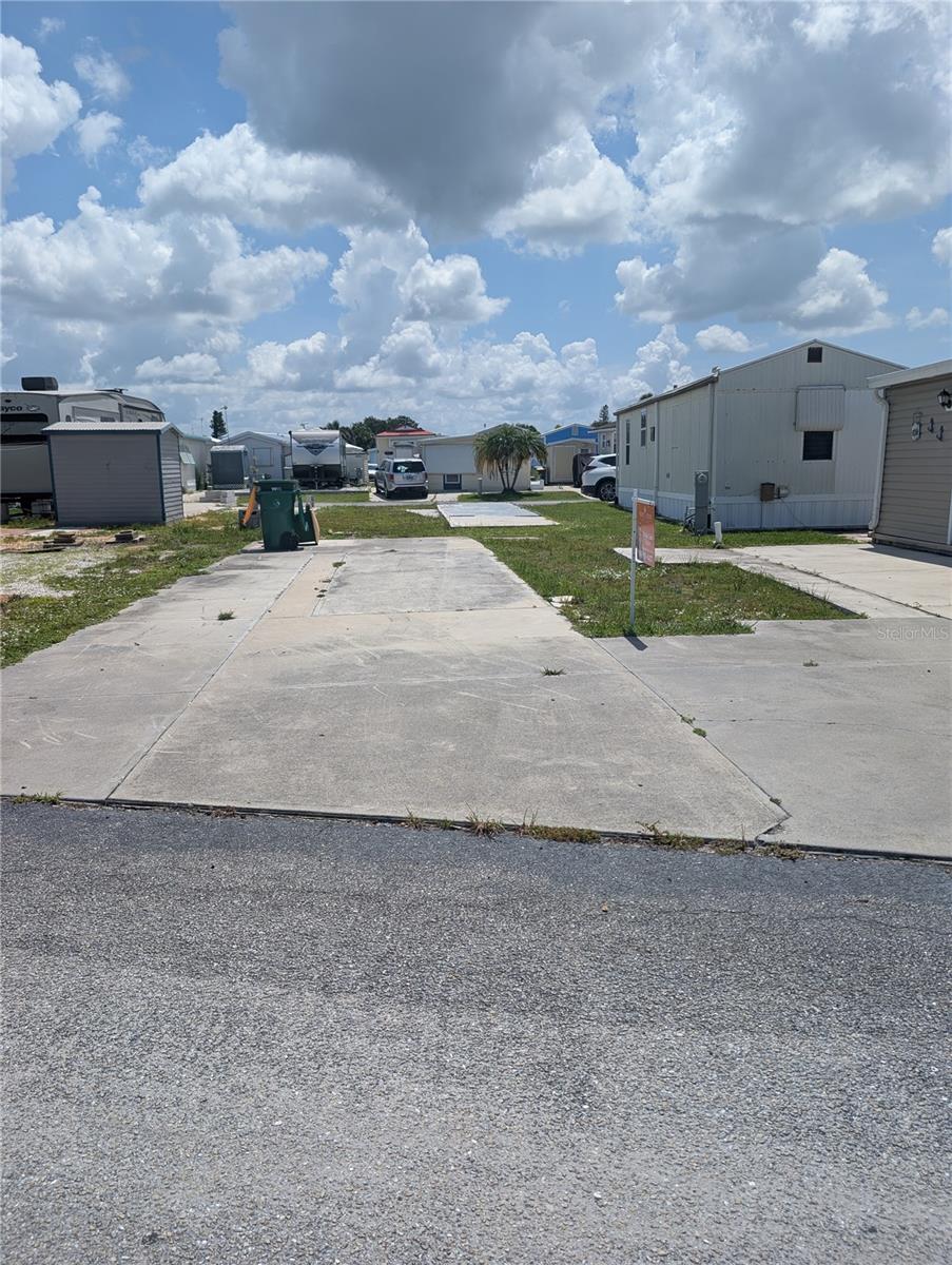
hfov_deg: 56.9
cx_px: 476
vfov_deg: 71.5
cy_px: 632
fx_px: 878
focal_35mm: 24
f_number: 1.68
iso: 21
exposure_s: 1/1825
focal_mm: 6.9
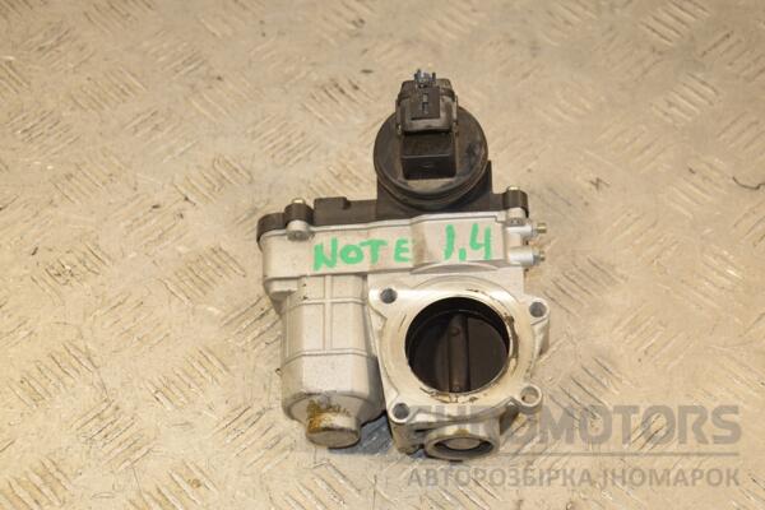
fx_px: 1434
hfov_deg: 29.9
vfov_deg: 20.2
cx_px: 382
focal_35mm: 68
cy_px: 255
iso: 800
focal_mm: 45
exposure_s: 1/200
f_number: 6.3
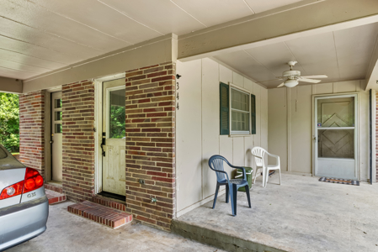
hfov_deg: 78.5
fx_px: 231
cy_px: 126
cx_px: 189
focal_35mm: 22
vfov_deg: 57.3
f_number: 5.6
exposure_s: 1/30
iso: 1250
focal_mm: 22
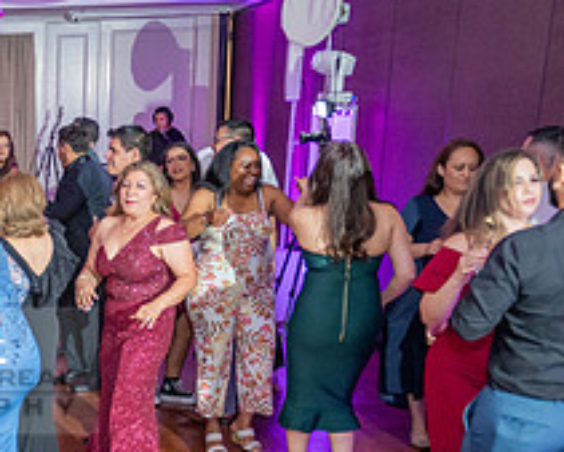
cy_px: 370
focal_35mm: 62
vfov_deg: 24.2
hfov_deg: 26.7
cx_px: -128
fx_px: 1035
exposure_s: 1/100
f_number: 2.8
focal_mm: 24
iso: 800
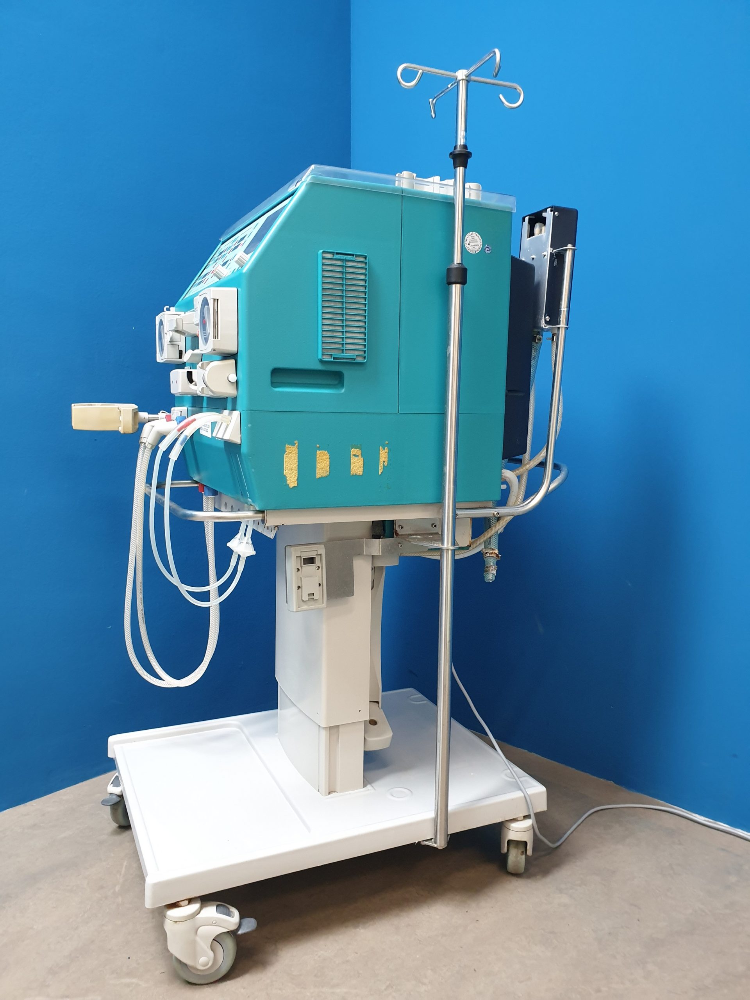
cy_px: 500
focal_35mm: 26
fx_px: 751
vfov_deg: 67.3
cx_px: 375
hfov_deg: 53.1
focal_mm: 4.3
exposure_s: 1/33
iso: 320
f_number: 2.4
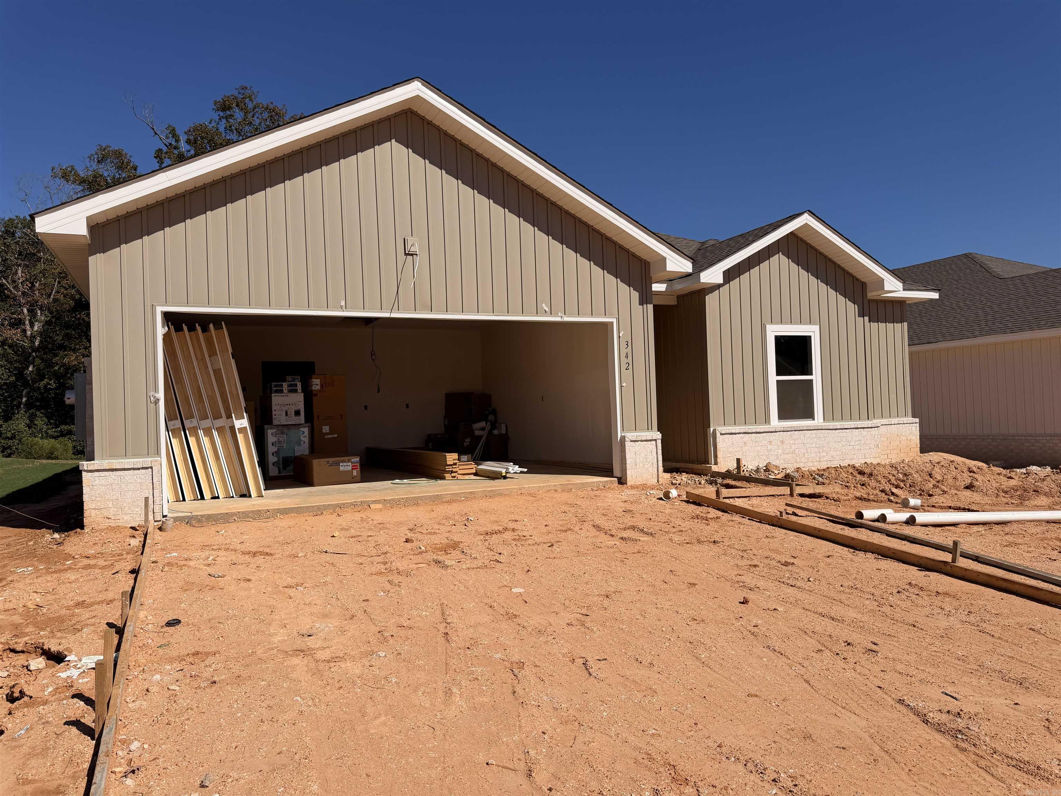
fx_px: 736
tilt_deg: +1.3
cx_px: 530
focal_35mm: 24
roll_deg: +2.1
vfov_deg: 56.8
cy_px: 398
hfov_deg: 71.6
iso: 80
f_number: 1.78
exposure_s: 1/11905
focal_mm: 6.76
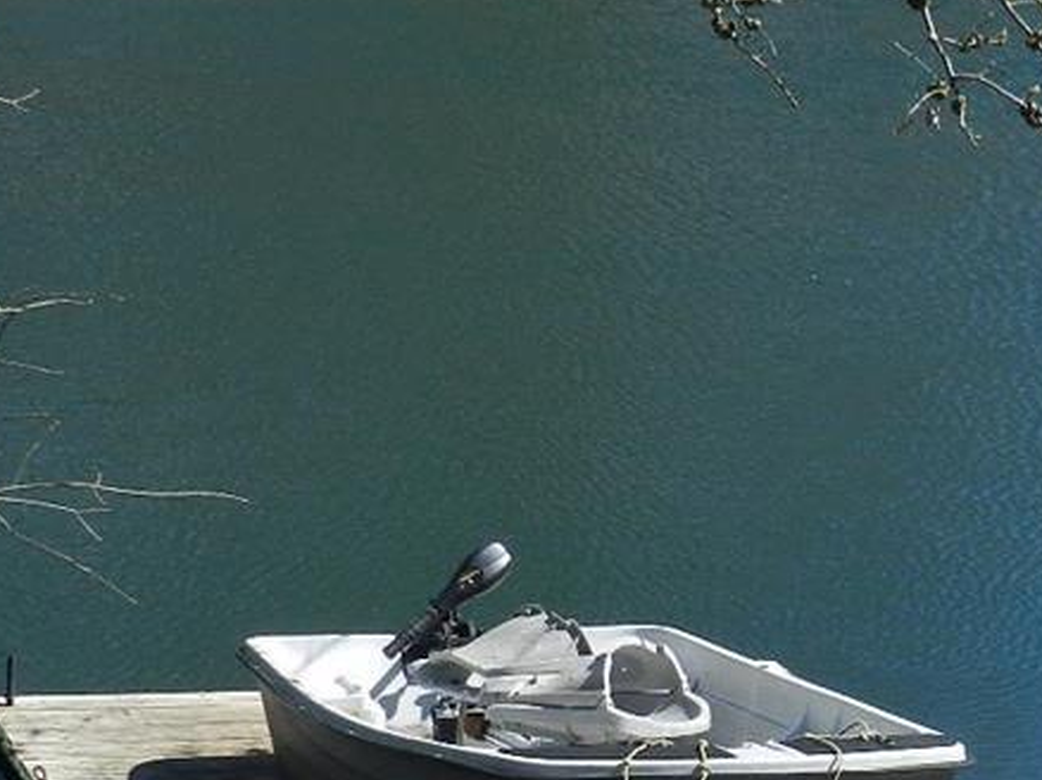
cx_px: 959
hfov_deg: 15.7
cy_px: 744
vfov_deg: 11.8
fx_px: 3731
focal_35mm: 124
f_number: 4.4
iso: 160
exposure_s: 1/800
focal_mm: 9.4
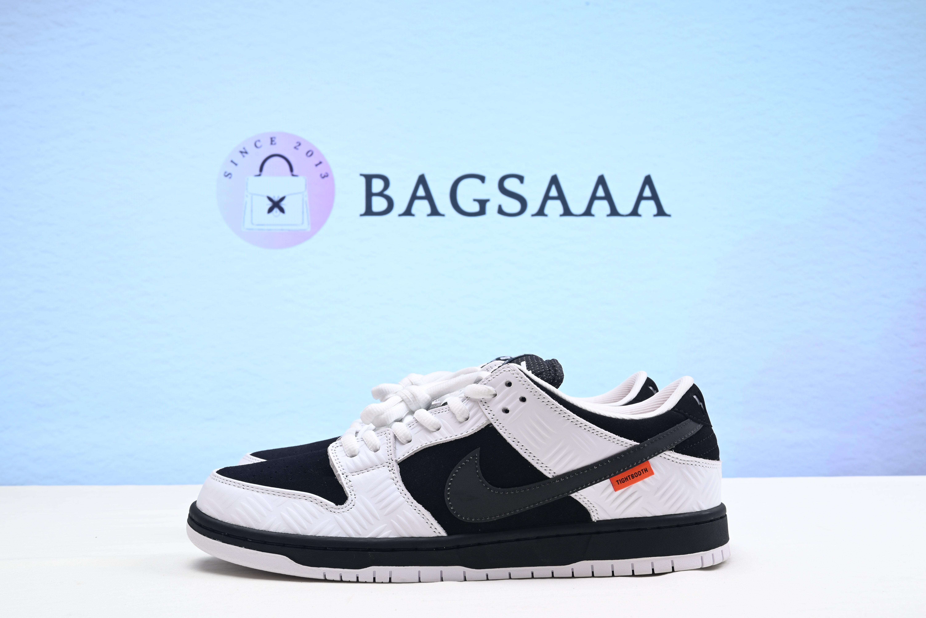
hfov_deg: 46.4
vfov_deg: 31.9
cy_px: 309
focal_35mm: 42
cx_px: 463
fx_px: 1081
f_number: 16
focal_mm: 42
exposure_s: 1/2
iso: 100
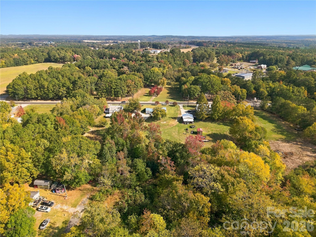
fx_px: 219
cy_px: 118
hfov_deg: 71.6
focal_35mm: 24
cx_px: 158
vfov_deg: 56.8
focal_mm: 8.7
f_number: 1.8
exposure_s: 1/90
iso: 130
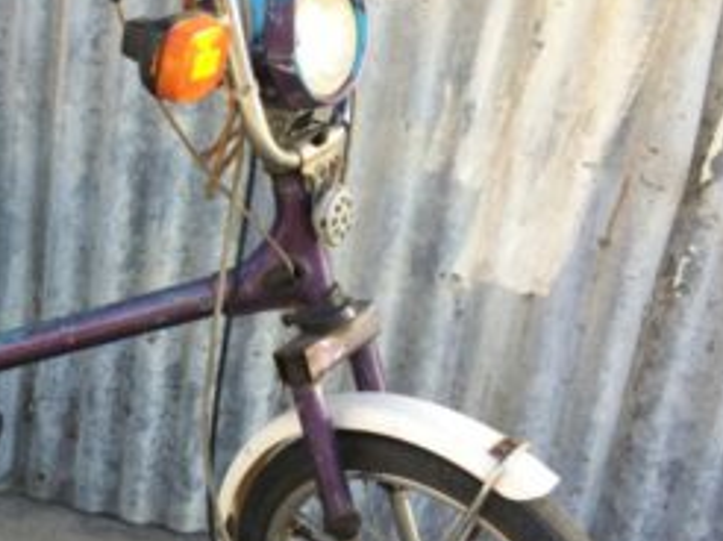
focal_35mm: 59
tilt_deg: -22.8
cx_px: 15
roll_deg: -2.8
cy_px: 284
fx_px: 1231
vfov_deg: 24.8
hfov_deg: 30.6
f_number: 2.2
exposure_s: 1/125
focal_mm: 4.15
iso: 32
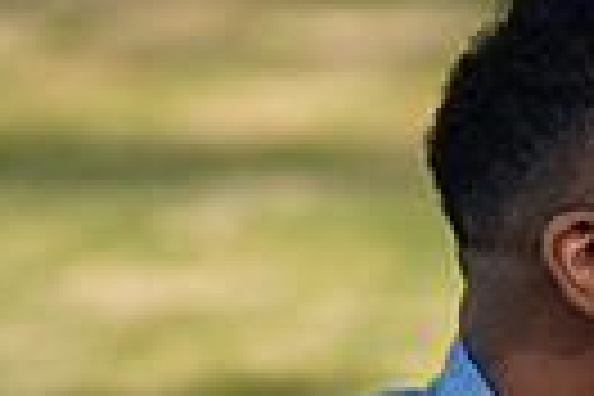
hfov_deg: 4.8
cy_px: 653
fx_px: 6979
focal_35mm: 423
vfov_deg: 3.2
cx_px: 1188
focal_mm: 92
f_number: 4
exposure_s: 1/2000
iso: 250
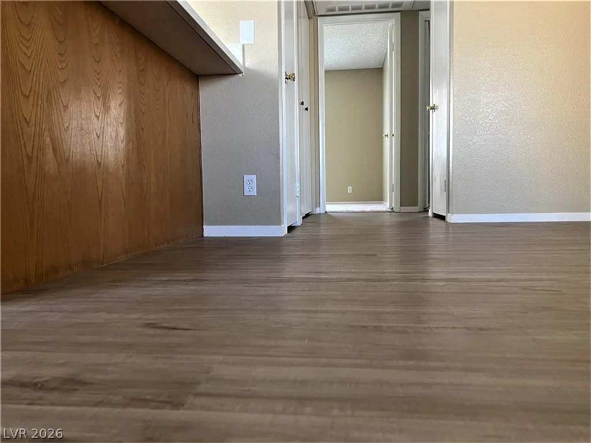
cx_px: 296
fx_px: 444
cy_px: 222
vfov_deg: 53.1
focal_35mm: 26
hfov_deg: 67.3
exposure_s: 1/60
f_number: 1.5
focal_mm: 5.7
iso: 125
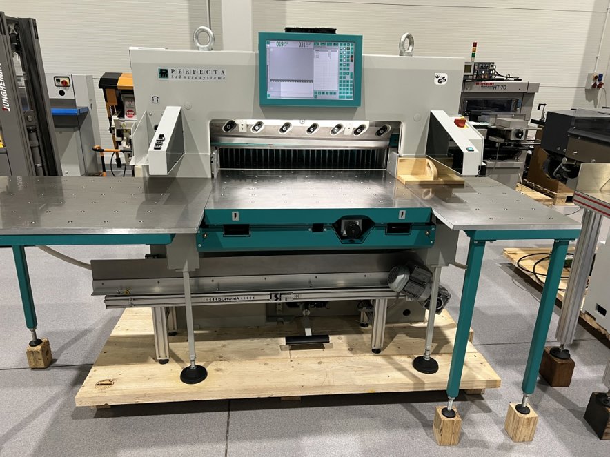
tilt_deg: -20.4
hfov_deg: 67.3
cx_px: 305
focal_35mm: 26
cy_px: 228
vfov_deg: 53.1
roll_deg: -1.0
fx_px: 458
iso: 100
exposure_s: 1/50
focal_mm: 5.7
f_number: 1.5
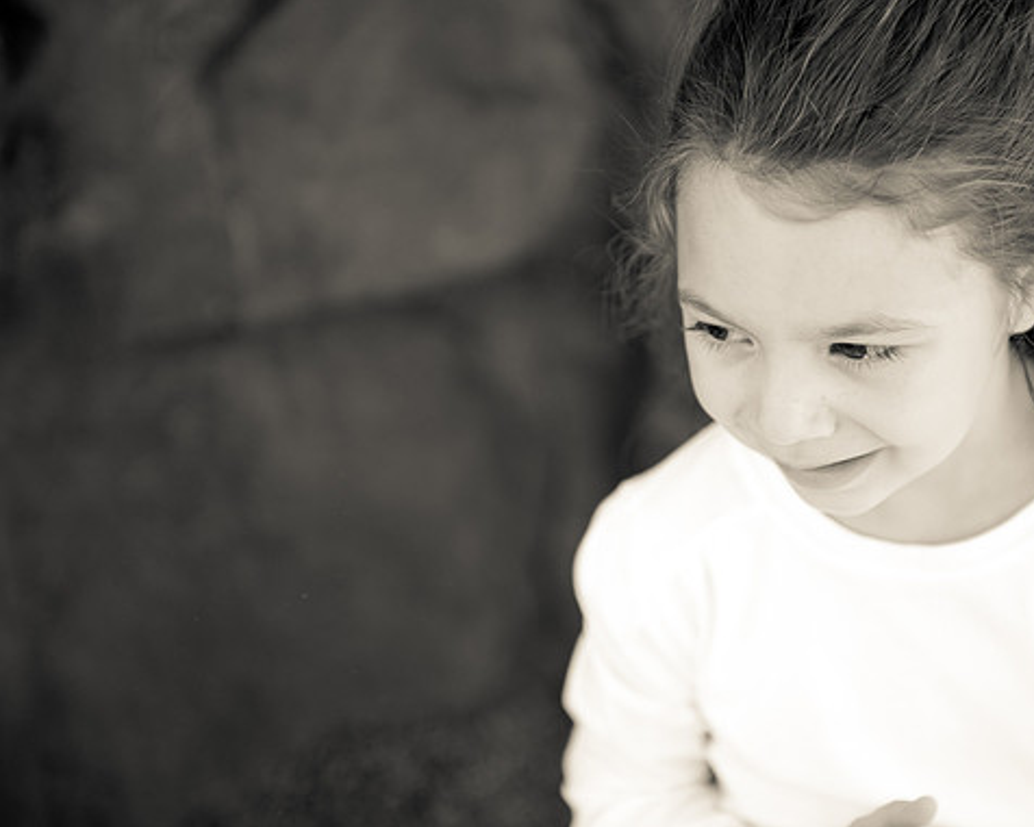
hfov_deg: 23.8
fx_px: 2449
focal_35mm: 80
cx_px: 613
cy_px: 415
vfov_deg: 19.2
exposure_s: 1/320
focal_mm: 70
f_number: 2.8
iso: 200
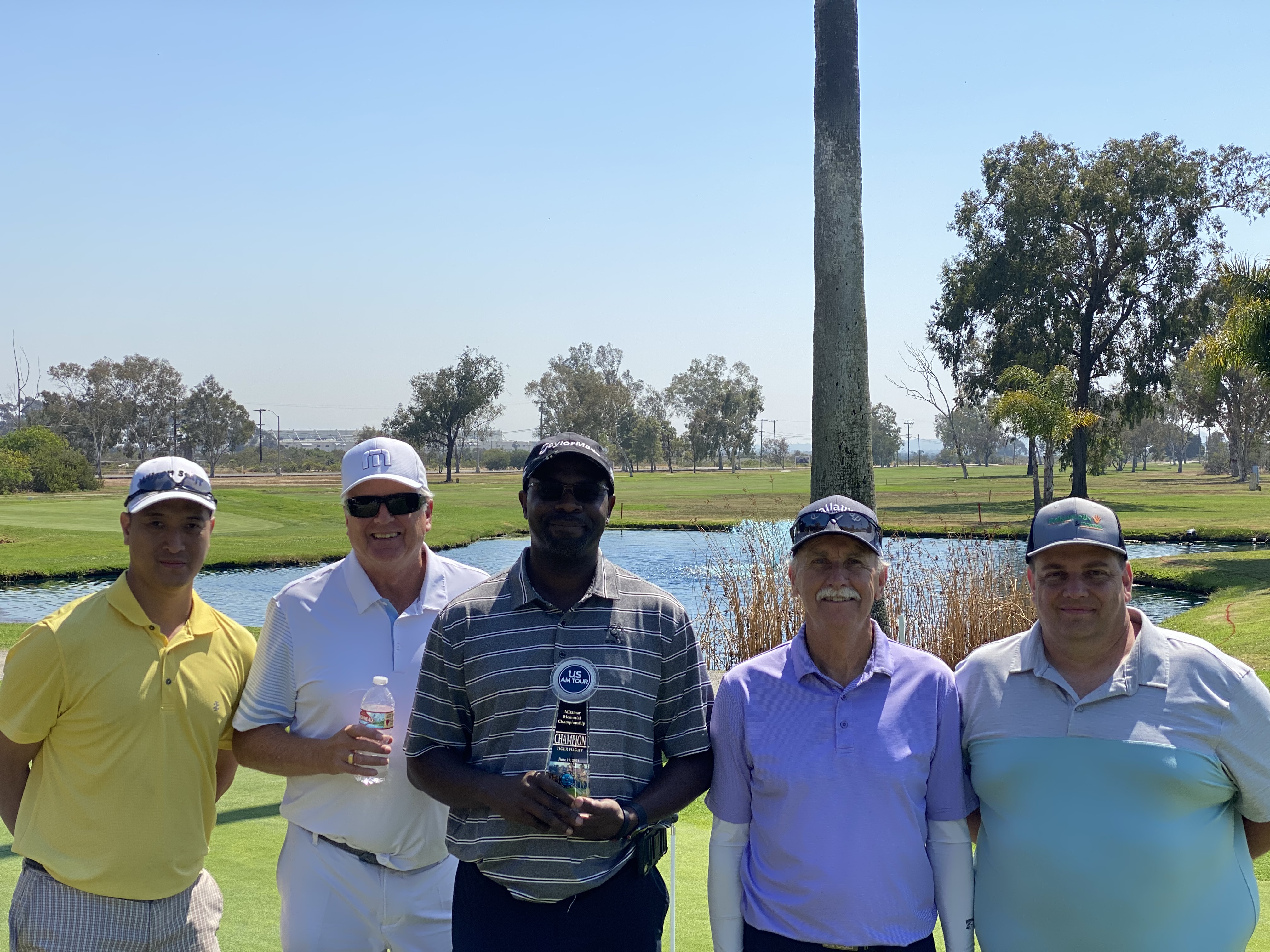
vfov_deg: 28.0
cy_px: 476
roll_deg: -0.7
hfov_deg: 36.8
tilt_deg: +0.0
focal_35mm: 52
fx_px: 1908
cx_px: 635
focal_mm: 6
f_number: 2
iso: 20
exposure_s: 1/1653
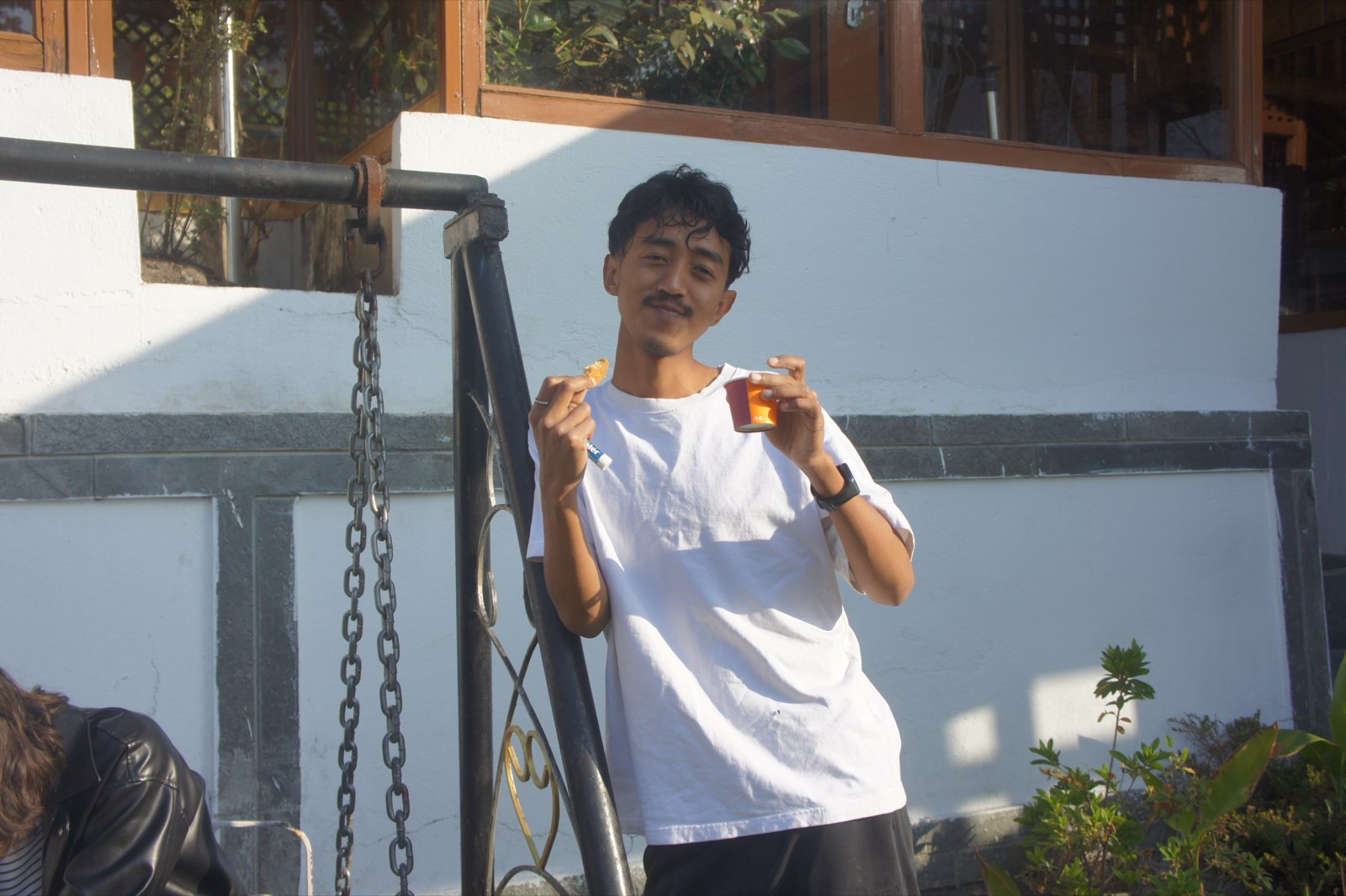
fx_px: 1345
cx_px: 673
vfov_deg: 36.8
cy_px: 448
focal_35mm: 36
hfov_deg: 53.2
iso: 200
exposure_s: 1/640
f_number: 5
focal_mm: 24
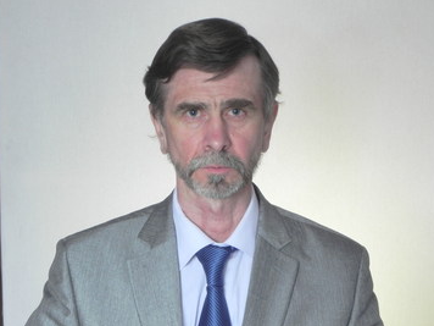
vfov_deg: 12.6
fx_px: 1479
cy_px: 171
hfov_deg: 16.7
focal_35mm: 118
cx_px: 235
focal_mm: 18.8
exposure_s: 1/125
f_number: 7.1
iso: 160
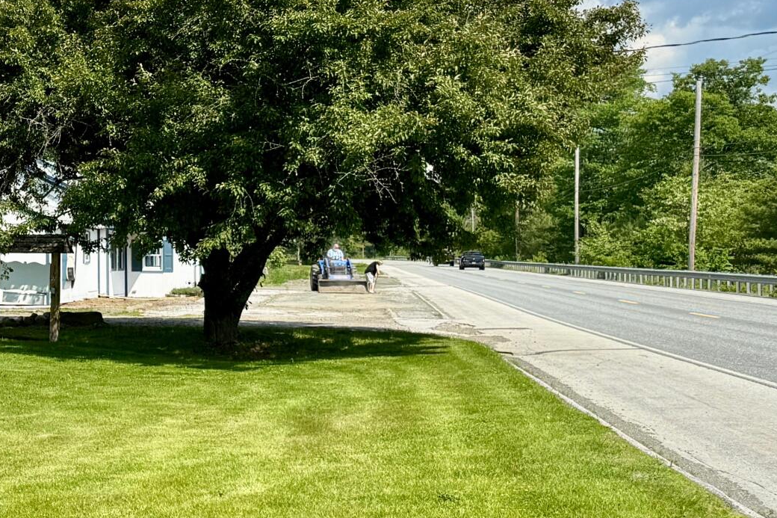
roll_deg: -1.1
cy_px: 223
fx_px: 1554
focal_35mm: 72
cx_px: -307
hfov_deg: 23.7
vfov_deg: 18.9
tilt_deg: +0.3
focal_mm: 6.76
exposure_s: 1/4950
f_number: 1.78
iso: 80
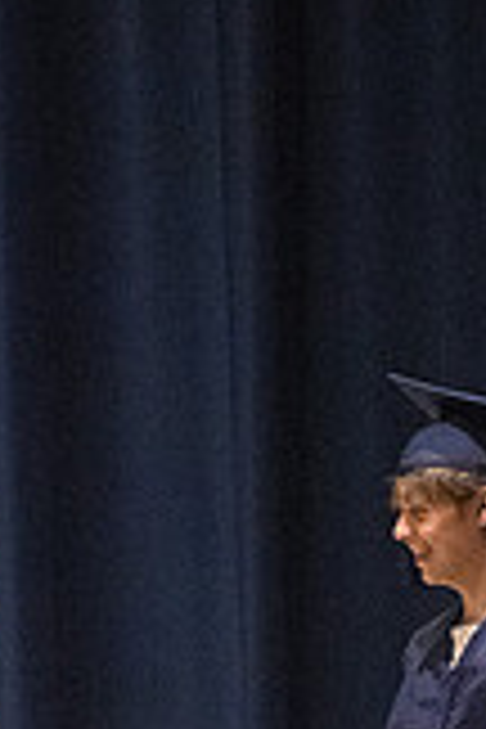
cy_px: 922
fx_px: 10529
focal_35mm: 520
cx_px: 169
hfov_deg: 2.6
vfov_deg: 4.0
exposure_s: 1/250
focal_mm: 125
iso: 8000
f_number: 4.5
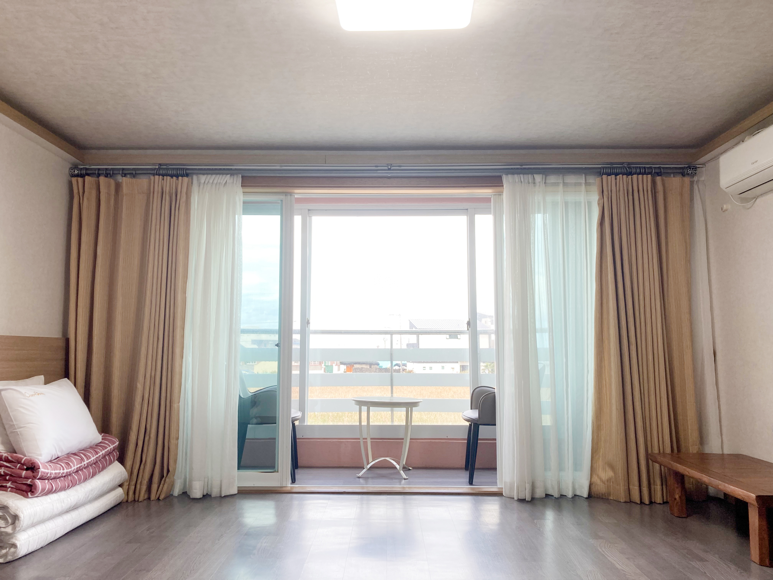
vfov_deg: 49.7
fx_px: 625
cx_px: 386
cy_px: 290
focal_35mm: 28
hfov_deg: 63.4
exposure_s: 1/120
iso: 25
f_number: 1.8
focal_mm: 3.99
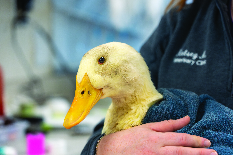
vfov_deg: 13.1
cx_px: 116
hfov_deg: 19.4
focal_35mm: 105
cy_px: 78
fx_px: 680
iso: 2000
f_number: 4
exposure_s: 1/160
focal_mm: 105
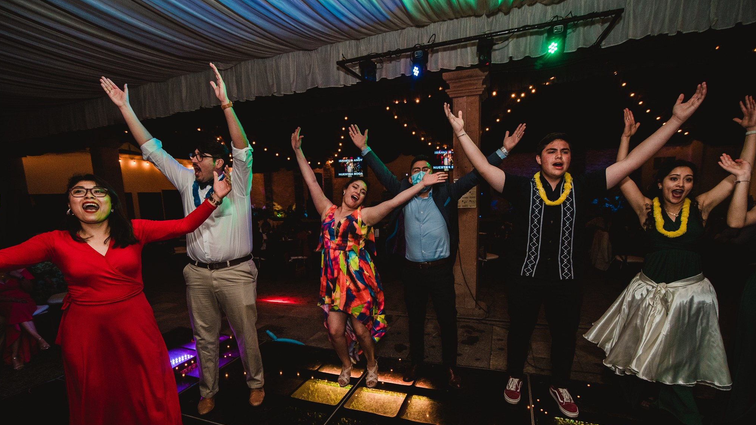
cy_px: 249
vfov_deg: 63.5
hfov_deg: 95.9
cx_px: 374
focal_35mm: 17
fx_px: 341
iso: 1250
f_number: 3.2
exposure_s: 1/200
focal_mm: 16
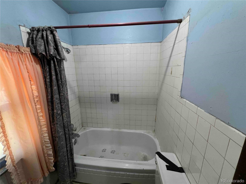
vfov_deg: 89.9
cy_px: 92
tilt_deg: -12.1
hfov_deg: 106.2
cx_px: 123
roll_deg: +0.8
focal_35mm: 13
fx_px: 92
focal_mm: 1.57
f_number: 1.8
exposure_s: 1/60
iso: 160
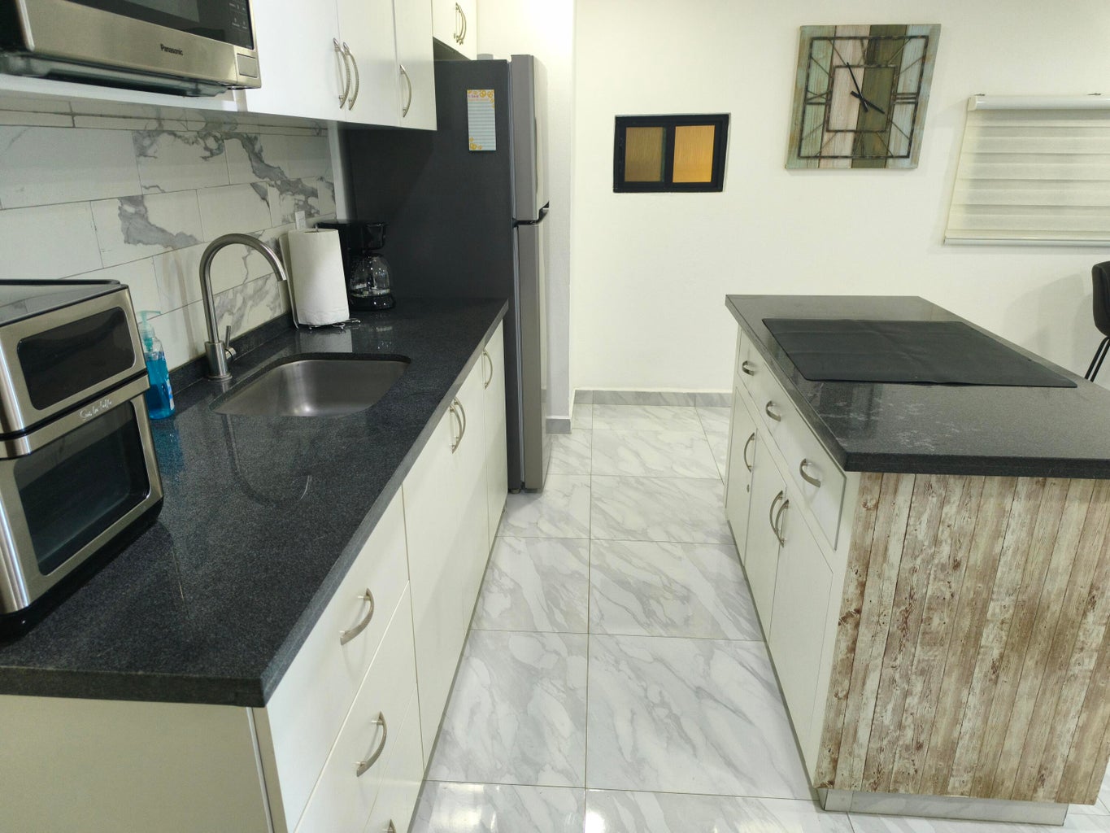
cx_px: 555
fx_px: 738
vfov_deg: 58.9
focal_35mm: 23
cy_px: 416
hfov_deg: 73.9
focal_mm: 6.45
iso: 500
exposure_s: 1/60
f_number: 1.62
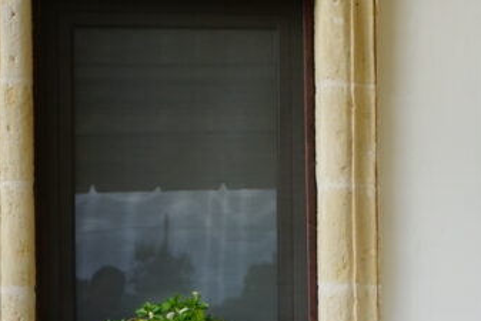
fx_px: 1965
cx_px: 569
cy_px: 292
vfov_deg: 9.3
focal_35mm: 147
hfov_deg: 13.6
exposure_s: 1/250
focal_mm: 55
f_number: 5.6
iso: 500
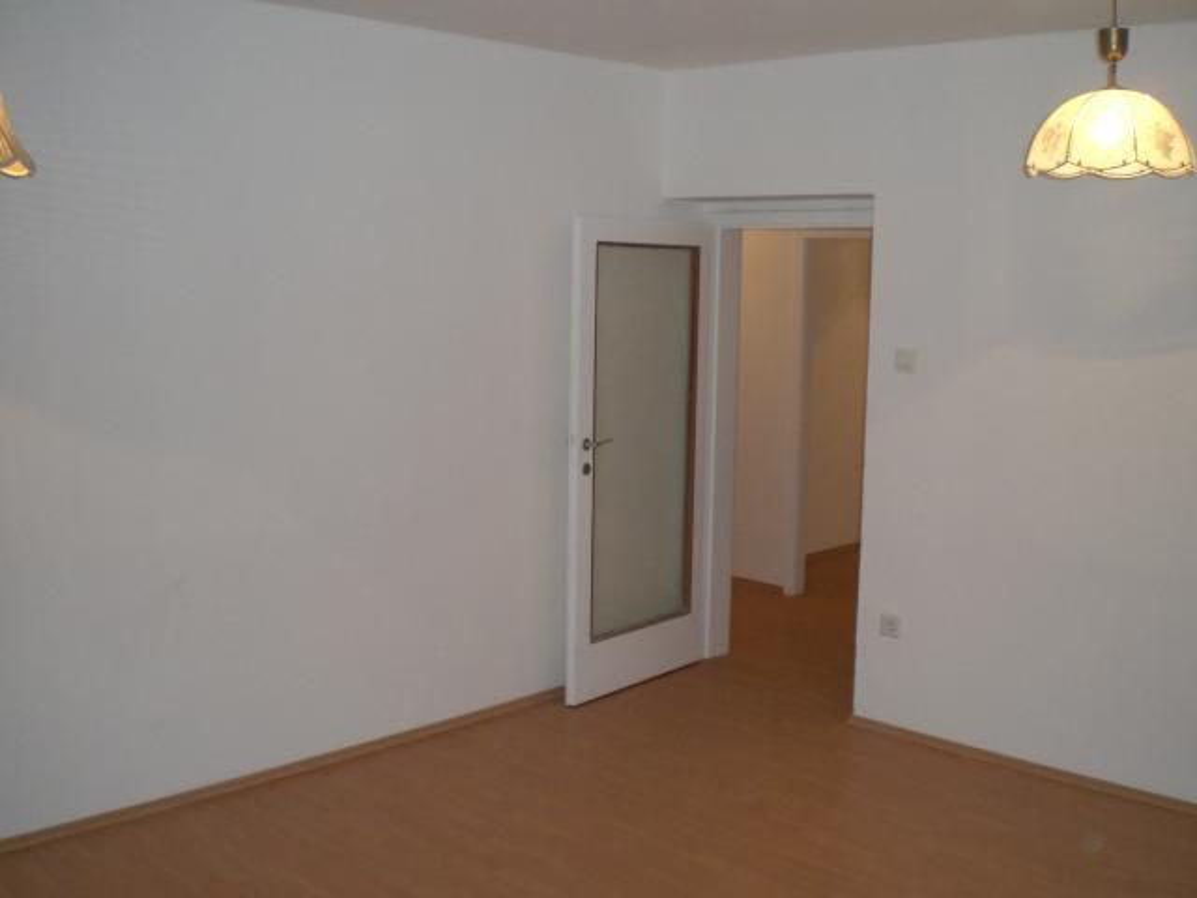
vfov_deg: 37.7
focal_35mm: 38
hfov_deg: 49.0
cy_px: 449
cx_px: 598
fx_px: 1314
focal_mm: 6.3
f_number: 3.1
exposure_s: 1/60
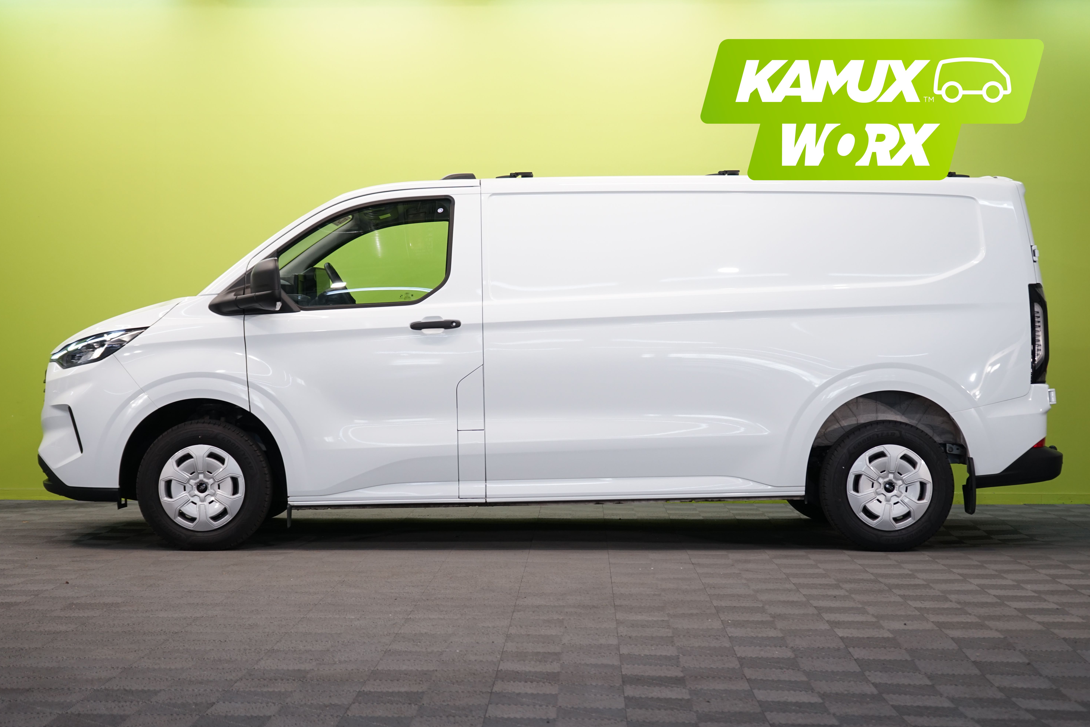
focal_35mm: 63
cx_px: 540
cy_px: 368
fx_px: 1907
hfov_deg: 31.9
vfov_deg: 21.6
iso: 500
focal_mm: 62
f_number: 5.6
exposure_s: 1/50
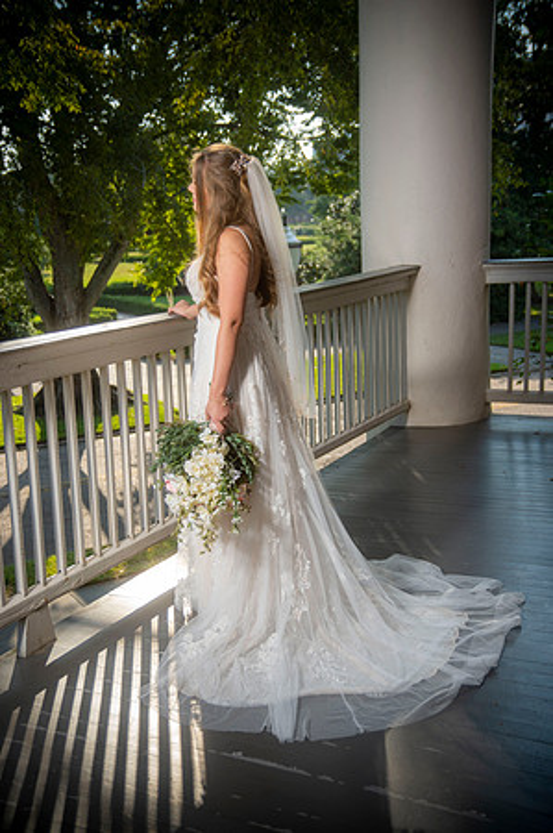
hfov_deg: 29.8
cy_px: 416
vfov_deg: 43.6
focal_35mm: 45
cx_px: 276
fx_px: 1039
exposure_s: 1/250
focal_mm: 45
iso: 100
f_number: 5.6
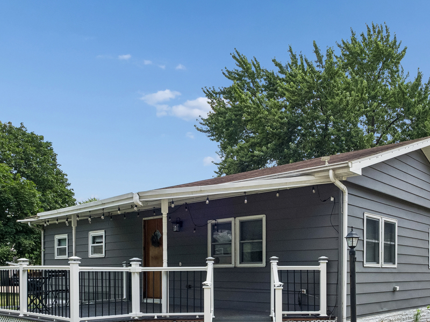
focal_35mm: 36
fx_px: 447
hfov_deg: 51.0
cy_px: 268
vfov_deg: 37.9
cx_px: 257
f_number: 8
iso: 400
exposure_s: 1/400
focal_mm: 10
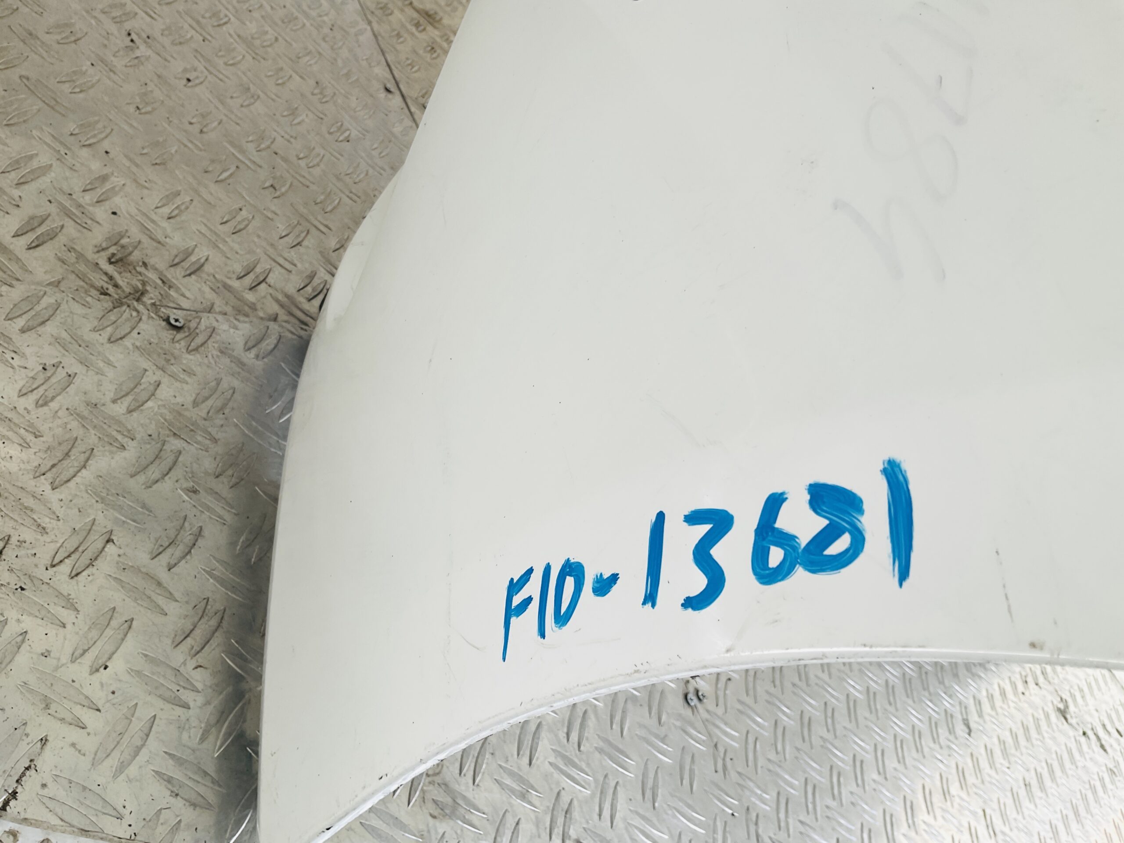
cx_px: 562
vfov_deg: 48.2
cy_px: 422
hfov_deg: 61.7
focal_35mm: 29
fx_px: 942
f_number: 1.8
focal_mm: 3
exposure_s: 1/268
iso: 16
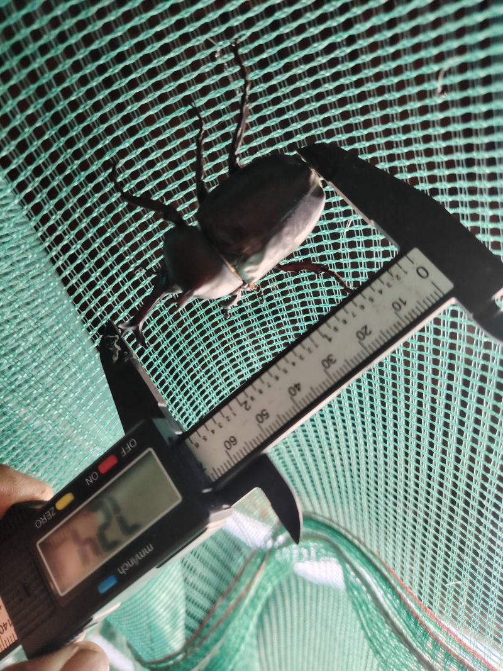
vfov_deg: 71.6
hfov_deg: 56.8
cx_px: 252
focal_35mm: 24
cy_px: 336
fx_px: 465
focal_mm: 5.25
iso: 853
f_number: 1.75
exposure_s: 1/900
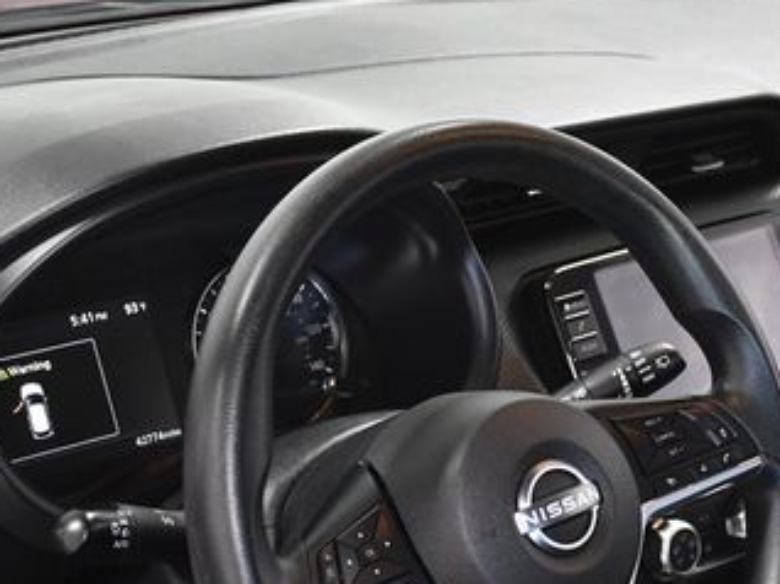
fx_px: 2094
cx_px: 574
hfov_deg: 20.9
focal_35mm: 93
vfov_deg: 15.7
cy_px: 509
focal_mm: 32
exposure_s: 1/200
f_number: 4
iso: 2500
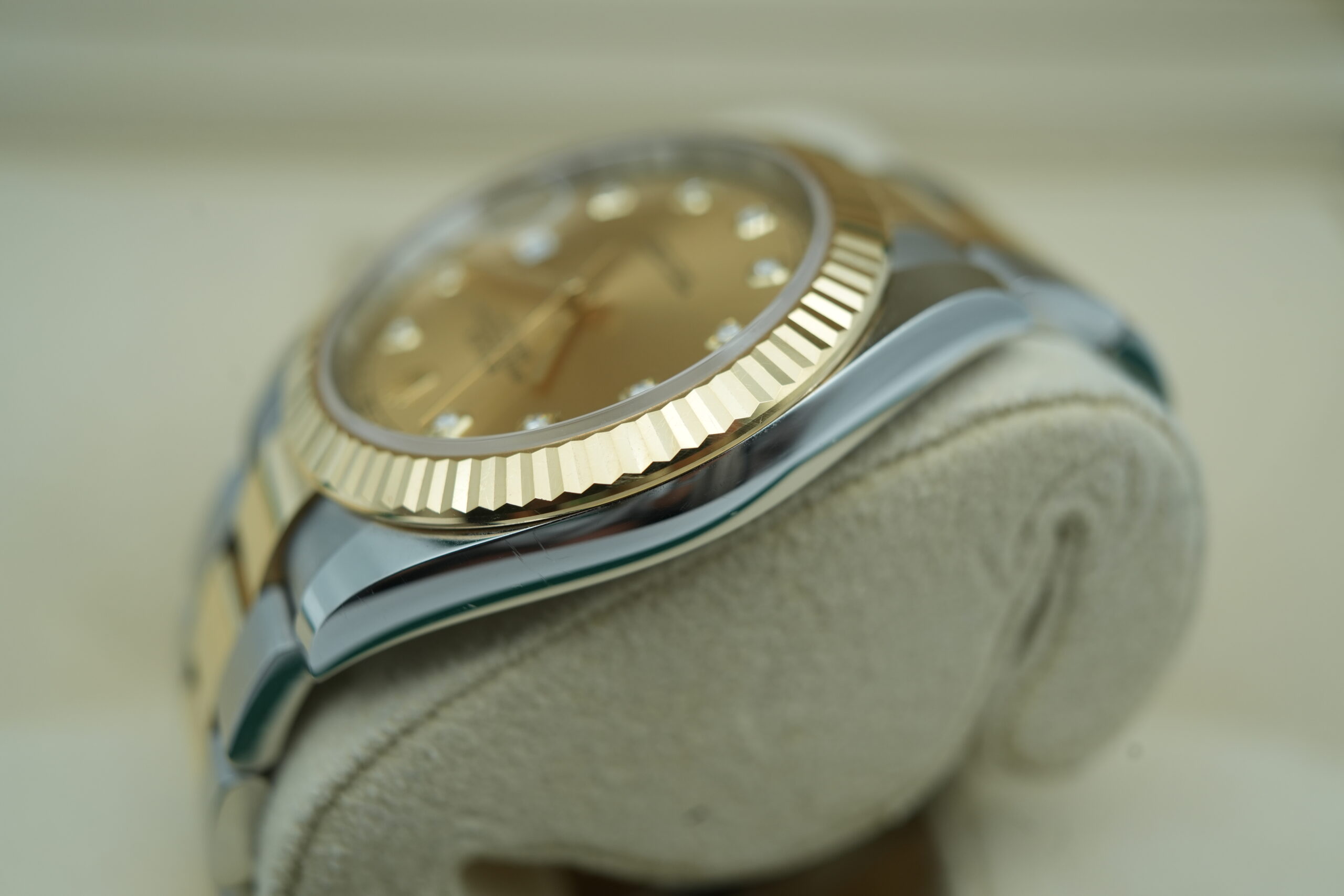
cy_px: 448
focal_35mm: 35
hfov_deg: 54.4
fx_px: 1307
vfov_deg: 37.9
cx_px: 672
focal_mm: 35
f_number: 5
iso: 400
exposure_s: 1/250
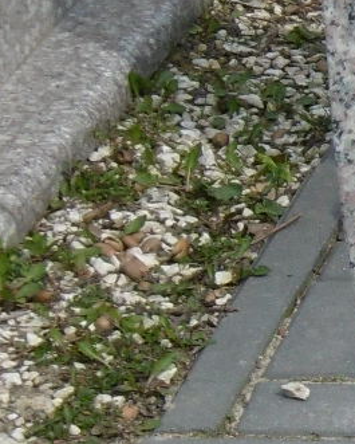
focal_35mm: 356
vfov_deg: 5.4
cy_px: 168
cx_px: 1211
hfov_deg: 4.1
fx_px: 4673
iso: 100
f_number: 4.2
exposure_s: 1/800
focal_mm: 10.5
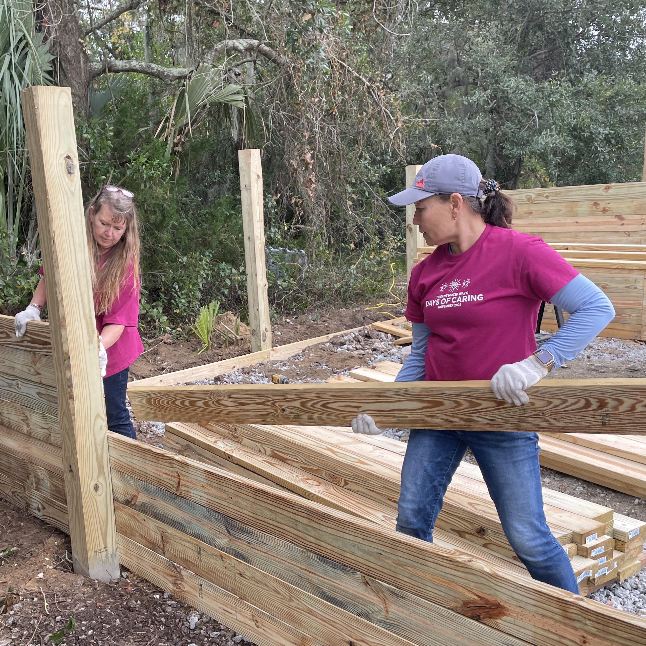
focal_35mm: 36
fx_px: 760
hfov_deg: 45.8
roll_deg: +1.7
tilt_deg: -12.2
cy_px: 370
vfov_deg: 45.9
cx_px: 257
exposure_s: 1/222
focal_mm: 4.2
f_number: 1.6
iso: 32
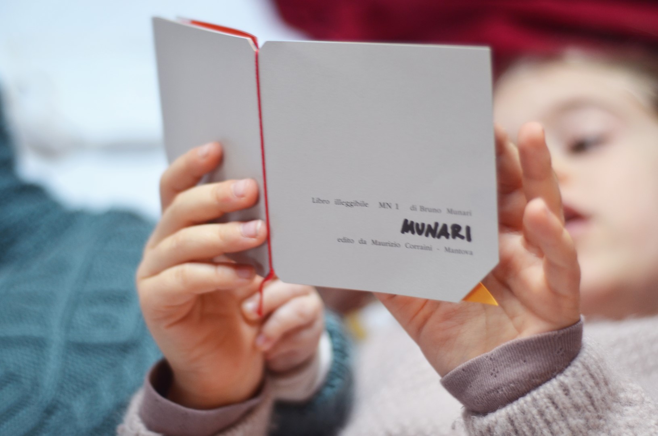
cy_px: 218
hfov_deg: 27.0
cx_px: 329
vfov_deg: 18.1
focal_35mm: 75
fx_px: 1368
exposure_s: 1/100
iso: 360
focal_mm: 50
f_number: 1.8
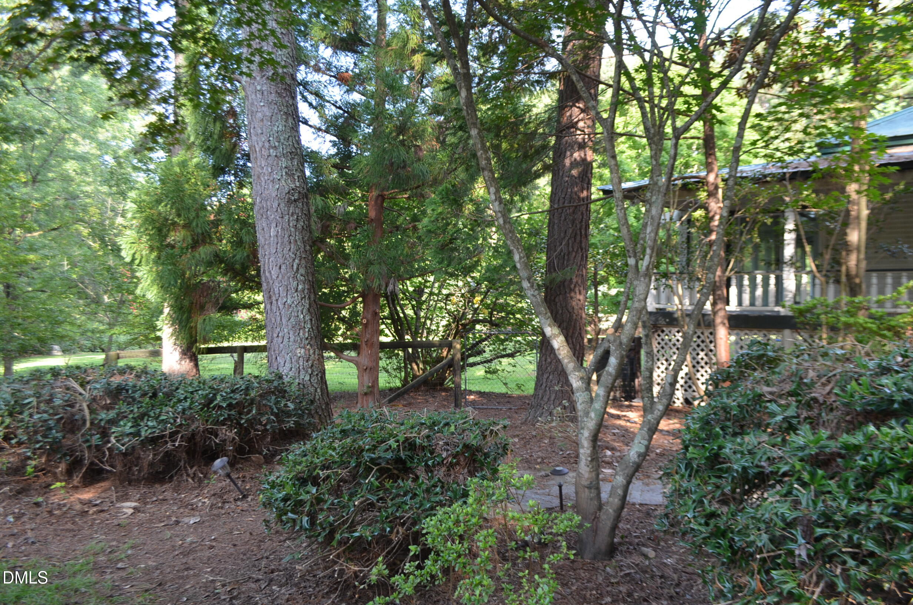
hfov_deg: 67.5
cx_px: 456
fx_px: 683
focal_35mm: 27
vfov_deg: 47.7
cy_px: 302
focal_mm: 18
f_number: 5.6
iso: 400
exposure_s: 1/125
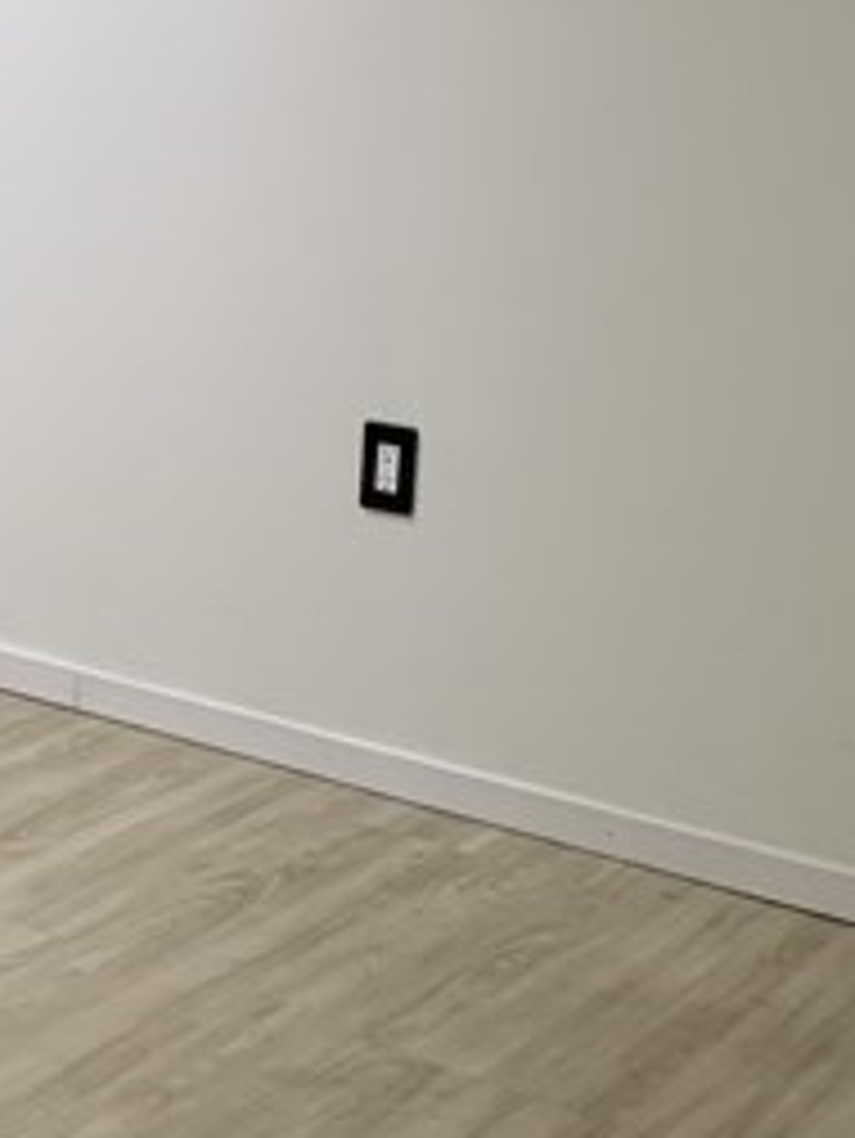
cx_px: -117
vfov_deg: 24.5
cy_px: 328
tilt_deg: -10.1
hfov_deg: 17.9
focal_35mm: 79
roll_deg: -2.5
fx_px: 2599
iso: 125
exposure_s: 1/60
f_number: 1.8
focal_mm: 4.25
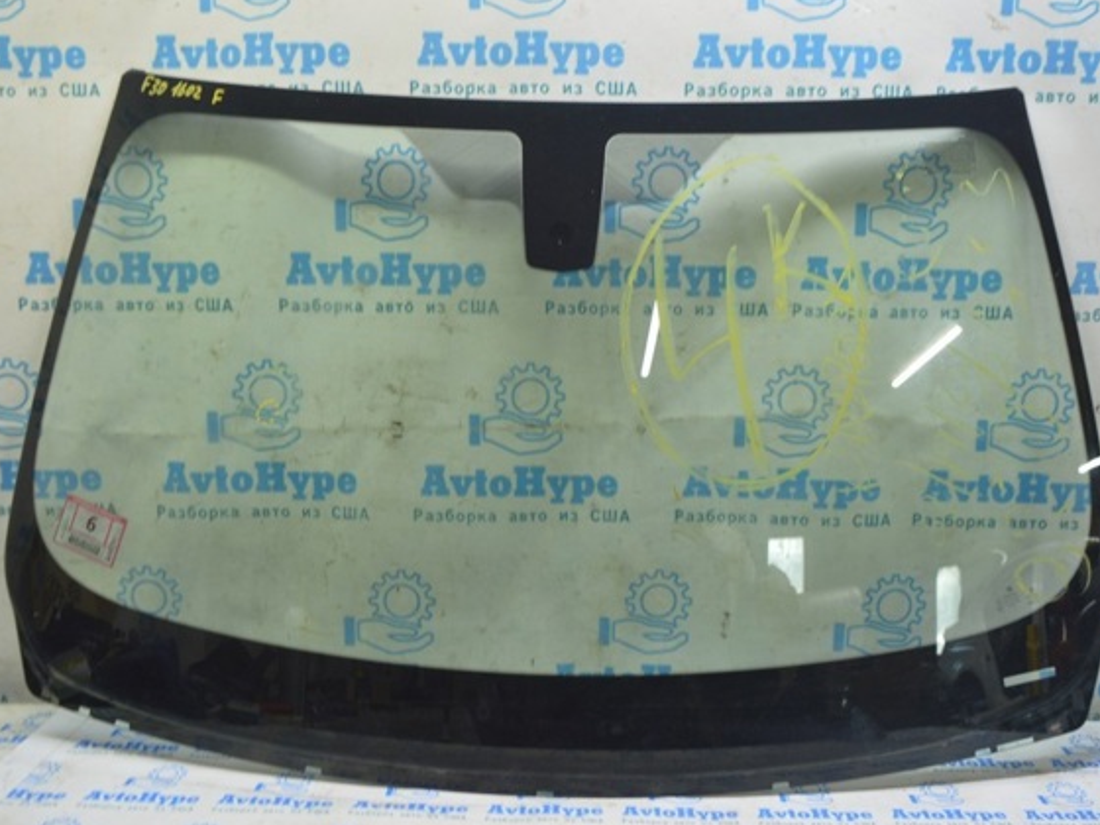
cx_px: 566
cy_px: 413
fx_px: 1098
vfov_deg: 41.2
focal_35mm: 35
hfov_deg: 53.2
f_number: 5.6
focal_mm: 21
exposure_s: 1/20
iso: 400
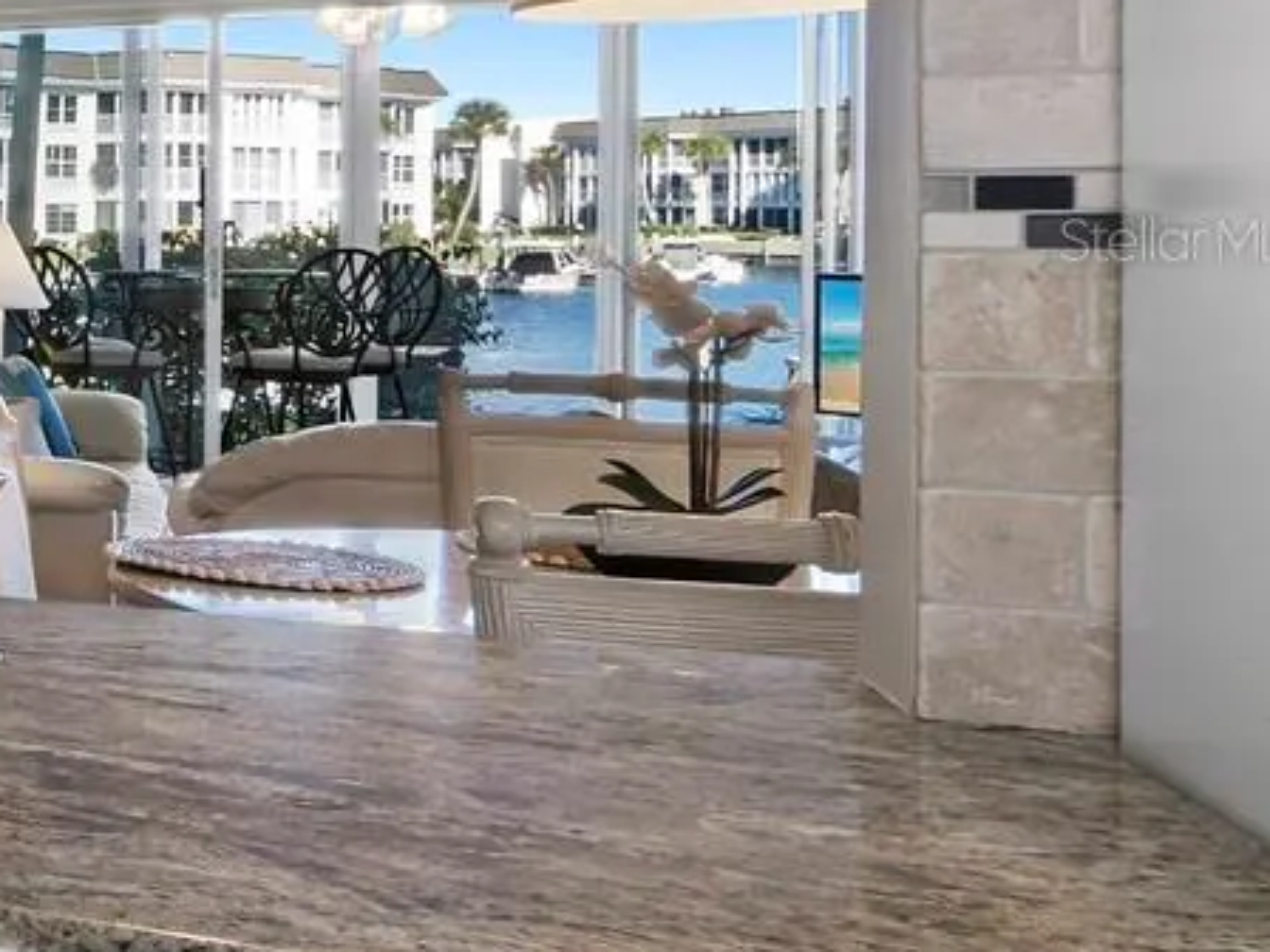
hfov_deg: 23.2
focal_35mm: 50
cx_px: -938
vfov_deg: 28.7
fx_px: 1834
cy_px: 238
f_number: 11
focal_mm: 7
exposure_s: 1/4
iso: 250
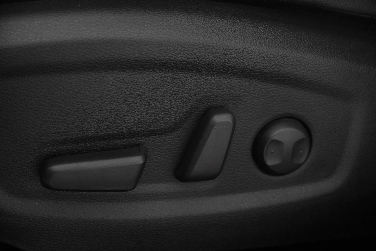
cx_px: 188
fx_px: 815
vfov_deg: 17.5
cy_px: 126
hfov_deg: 26.0
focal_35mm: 78
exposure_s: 1/80
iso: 6400
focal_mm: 52
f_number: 3.8
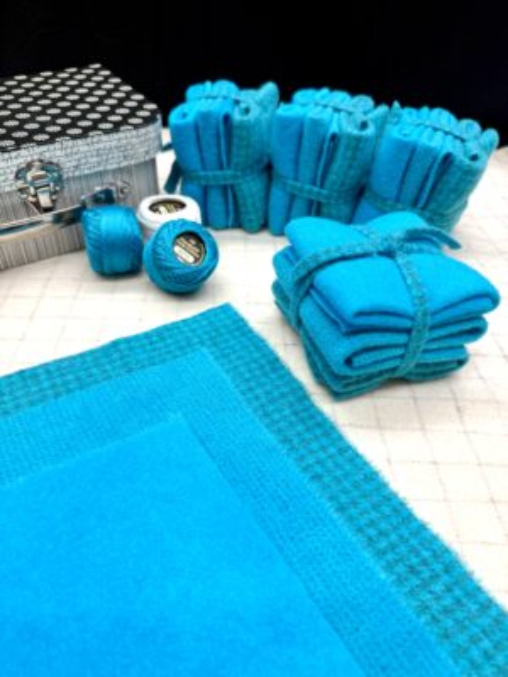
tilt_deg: -42.0
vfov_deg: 71.6
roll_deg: -2.5
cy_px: 338
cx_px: 254
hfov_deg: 56.8
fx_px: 470
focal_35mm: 24
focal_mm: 6.76
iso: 160
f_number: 1.78
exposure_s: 1/120
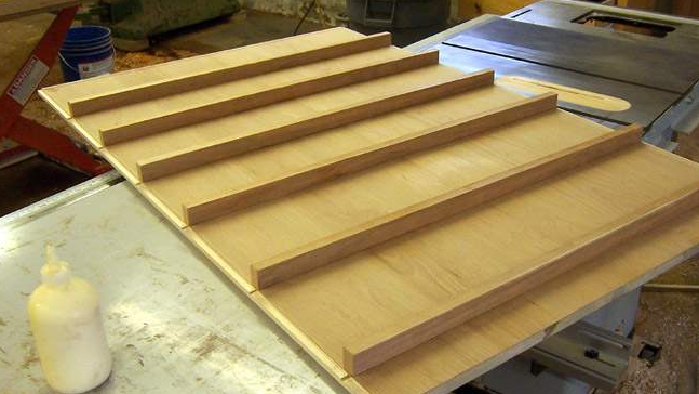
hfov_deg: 50.5
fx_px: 741
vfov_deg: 29.7
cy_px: 221
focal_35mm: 40
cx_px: 360
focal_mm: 5.5
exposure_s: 1/20
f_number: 3.4
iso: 140
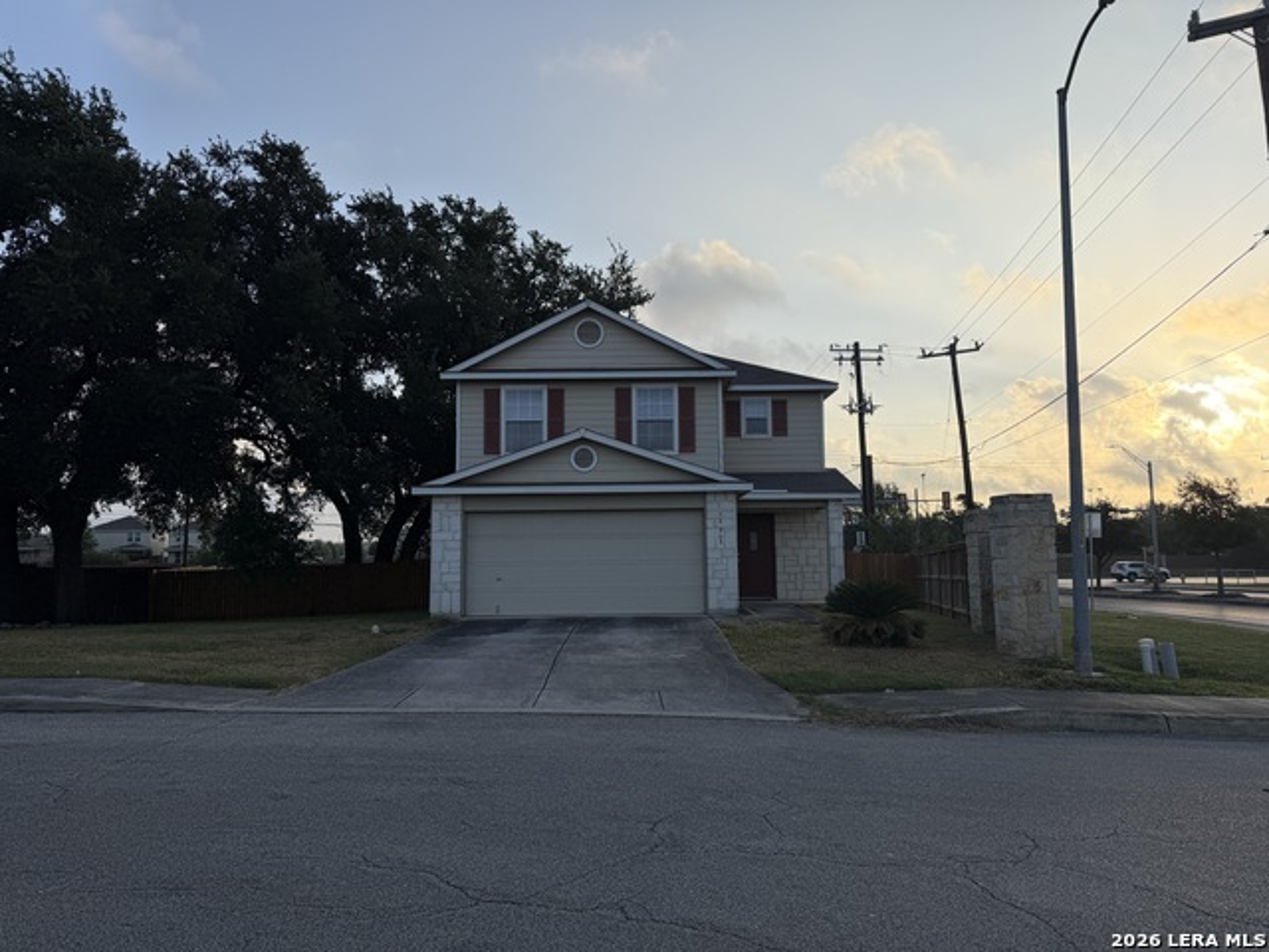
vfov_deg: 56.8
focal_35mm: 24
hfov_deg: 71.6
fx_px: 880
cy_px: 476
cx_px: 634
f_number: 1.78
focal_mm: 6.76
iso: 80
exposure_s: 1/4167
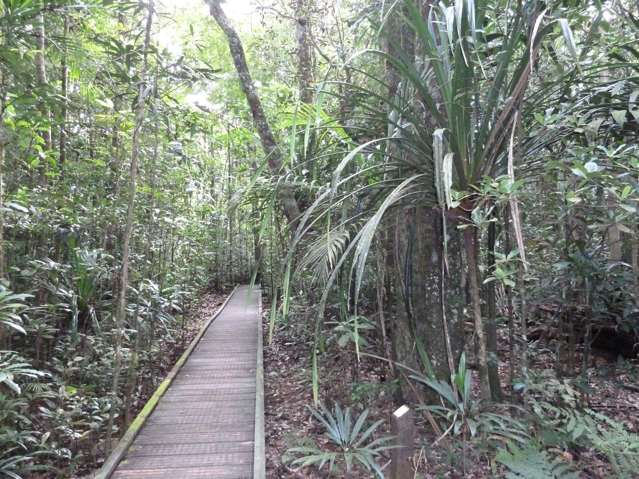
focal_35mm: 25
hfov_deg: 69.4
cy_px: 240
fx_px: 461
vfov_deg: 54.9
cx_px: 320
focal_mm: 4.1
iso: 1000
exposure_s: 1/30
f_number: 3.3
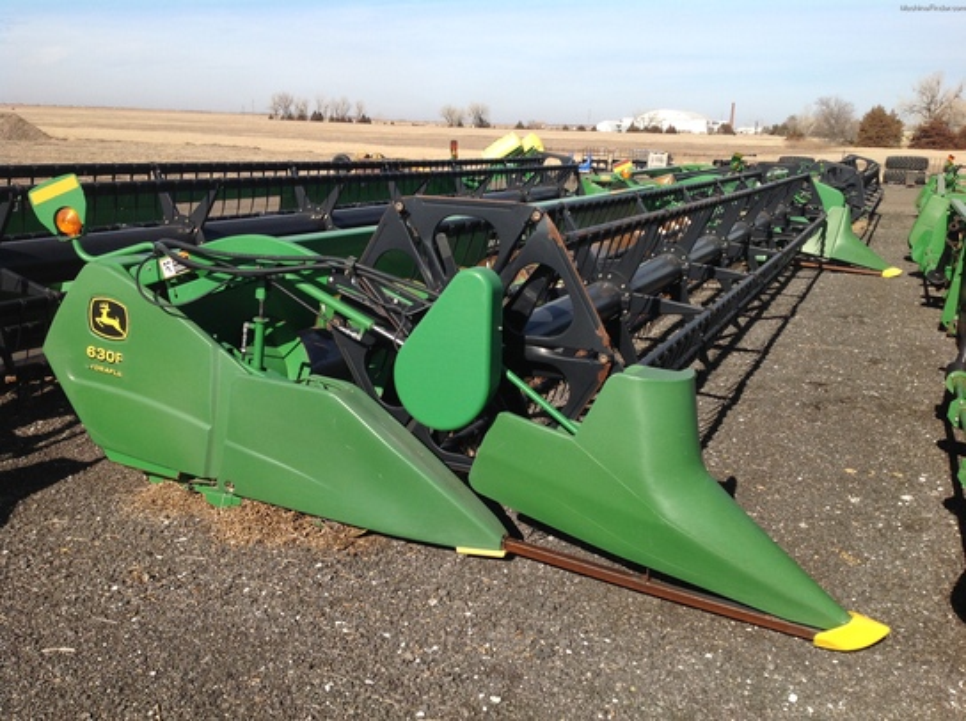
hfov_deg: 52.7
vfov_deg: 40.6
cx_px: 483
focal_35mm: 35
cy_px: 360
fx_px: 975
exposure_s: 1/2160
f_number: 2.4
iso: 50
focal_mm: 4.28
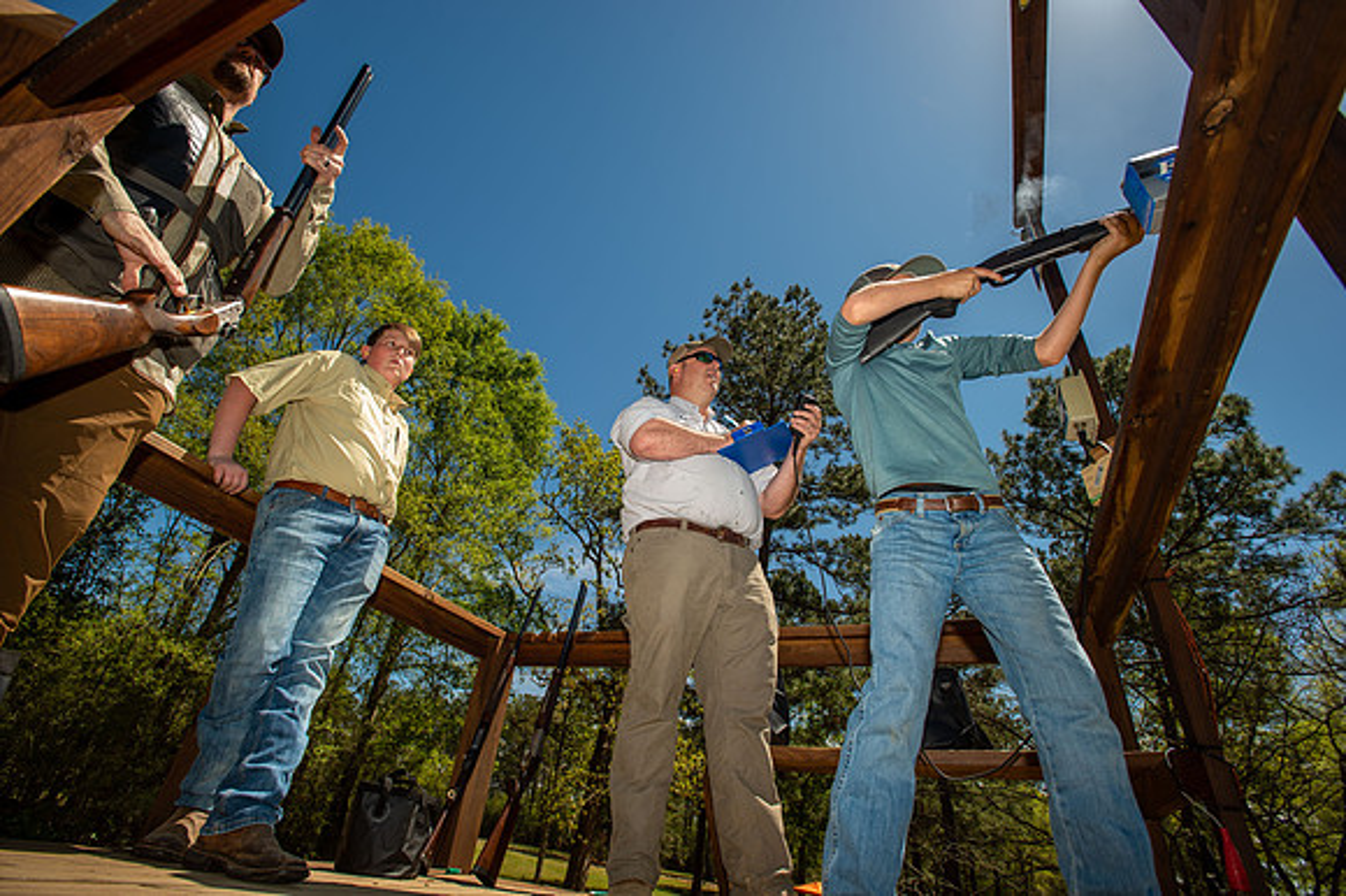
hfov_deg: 93.3
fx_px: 635
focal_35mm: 17
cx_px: 673
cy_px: 448
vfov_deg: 70.4
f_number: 6.3
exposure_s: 1/250
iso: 80
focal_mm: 17
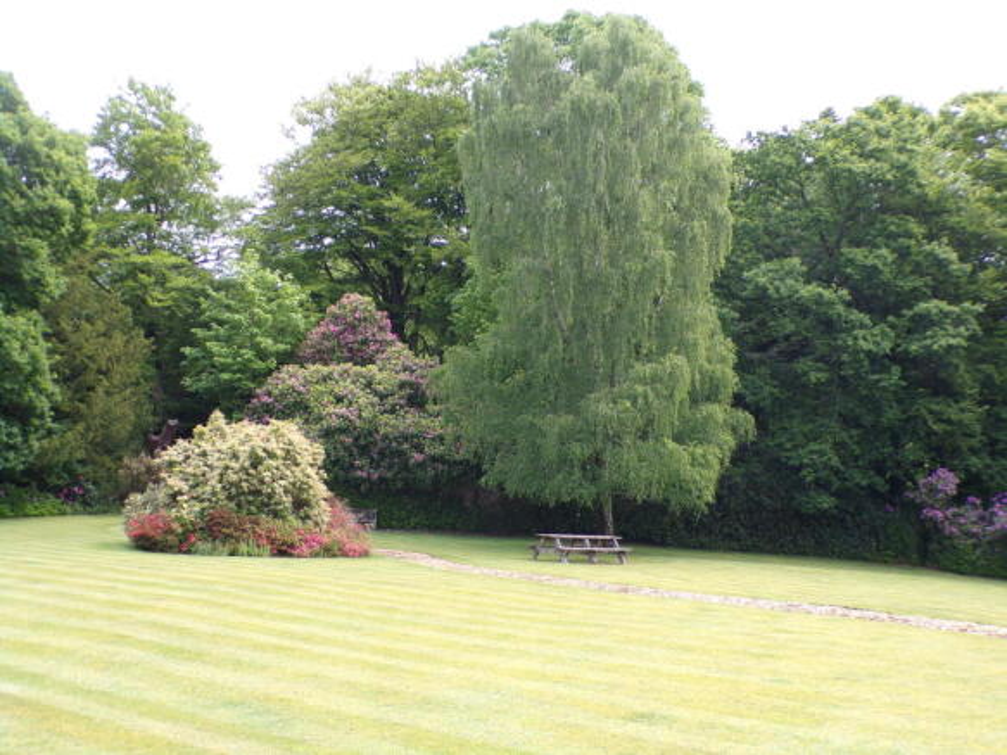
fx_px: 1076
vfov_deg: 38.7
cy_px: 378
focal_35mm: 37
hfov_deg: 50.1
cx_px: 504
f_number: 3.3
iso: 80
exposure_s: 1/200
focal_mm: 6.6
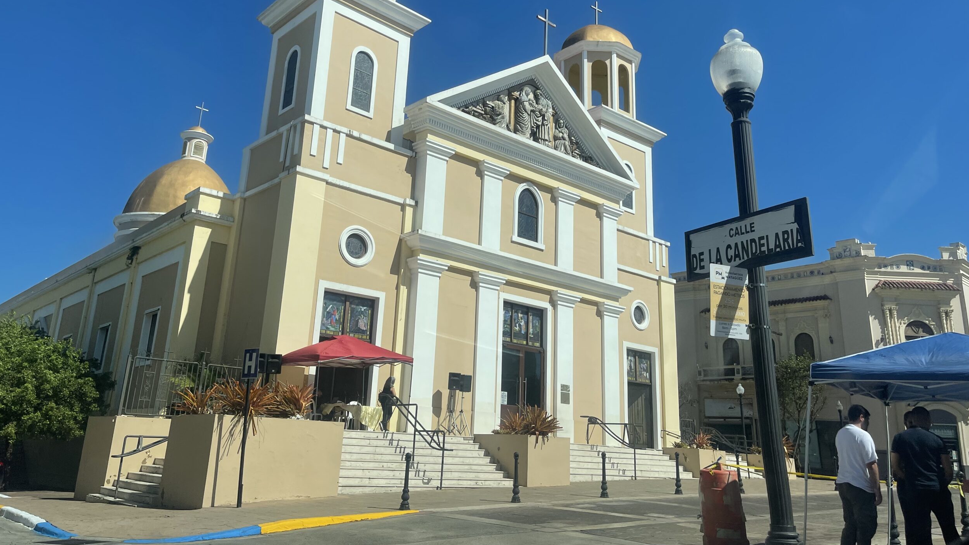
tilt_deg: +19.3
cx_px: 472
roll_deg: -0.6
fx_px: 719
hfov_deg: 67.9
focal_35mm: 28
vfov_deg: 41.3
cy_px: 210
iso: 32
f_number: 1.6
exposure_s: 1/10000
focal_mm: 5.1
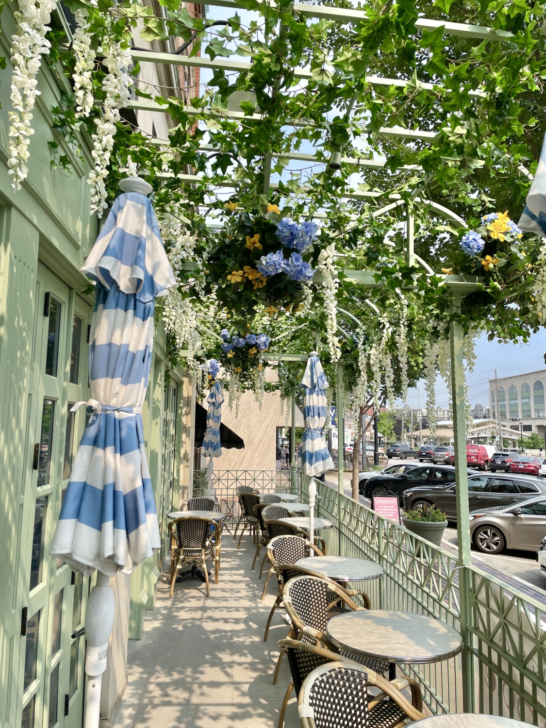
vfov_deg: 67.3
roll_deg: -0.7
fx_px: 547
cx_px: 273
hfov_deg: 53.1
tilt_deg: +8.9
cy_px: 364
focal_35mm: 26
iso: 32
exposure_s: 1/1916
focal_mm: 4.2
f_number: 1.6
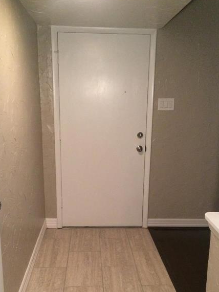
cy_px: 189
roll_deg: +1.5
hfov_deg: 36.8
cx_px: 109
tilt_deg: -15.7
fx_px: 329
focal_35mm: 39
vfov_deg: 47.3
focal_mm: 4.15
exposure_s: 1/20
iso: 320
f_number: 2.2
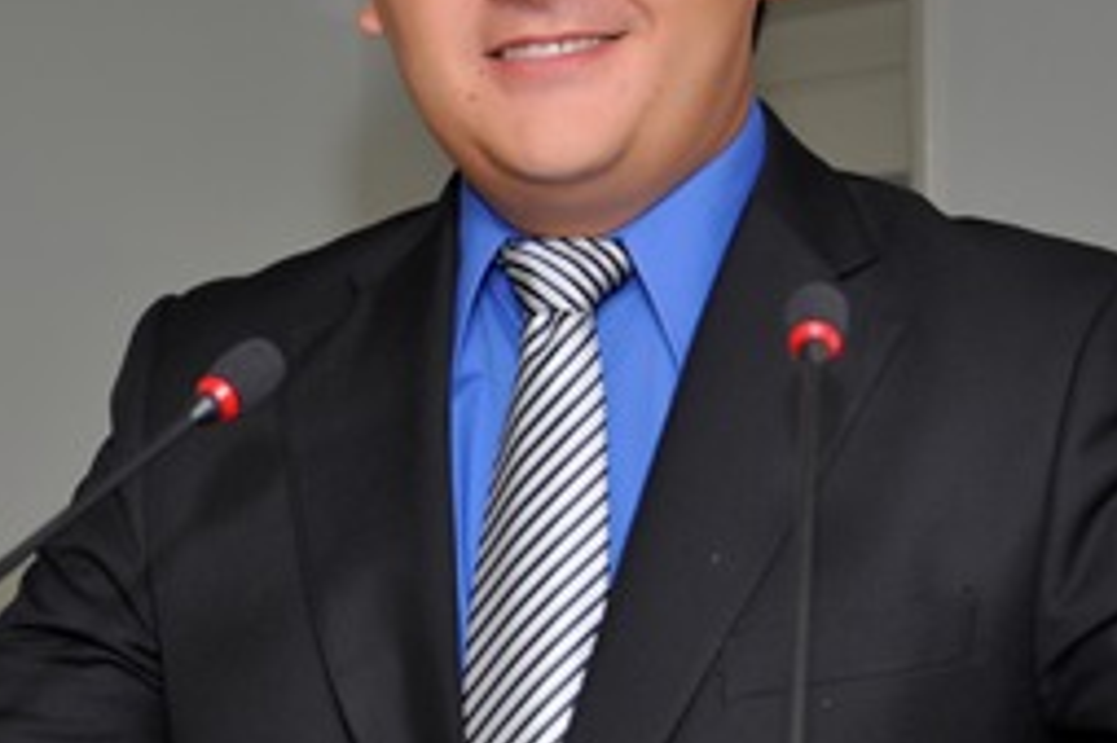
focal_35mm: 133
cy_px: 176
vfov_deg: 10.3
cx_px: 501
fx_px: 4123
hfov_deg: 15.4
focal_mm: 45
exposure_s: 1/80
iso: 400
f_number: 4.8
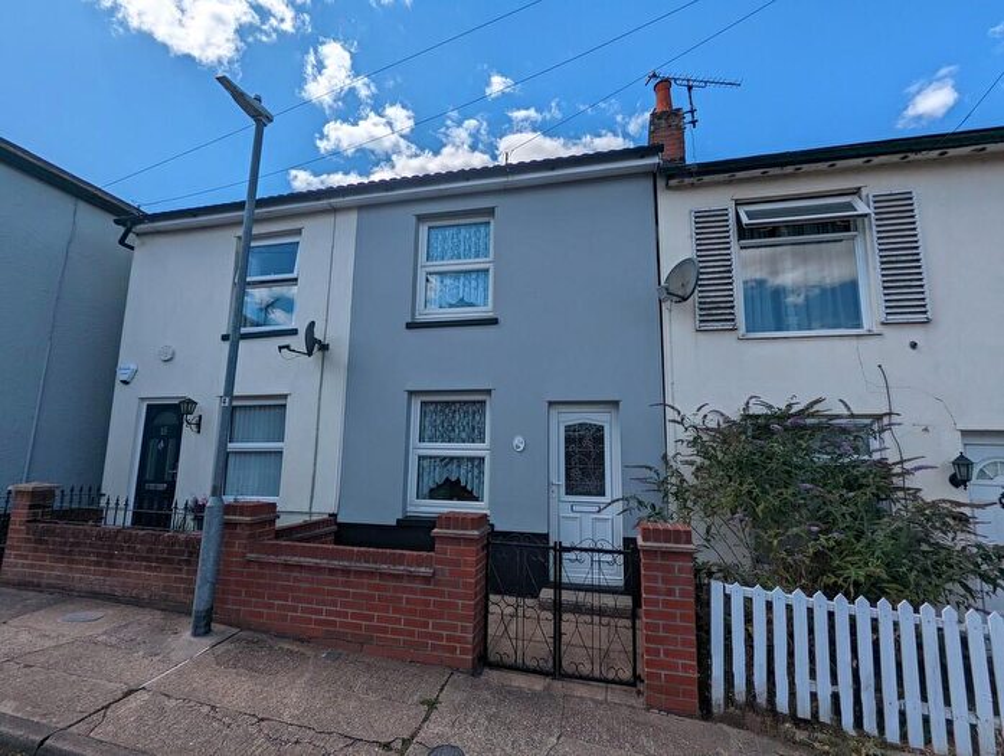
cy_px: 378
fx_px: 465
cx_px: 502
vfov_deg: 78.3
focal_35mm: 16
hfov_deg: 94.4
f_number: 2.2
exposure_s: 1/2584
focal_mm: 2.35
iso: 52
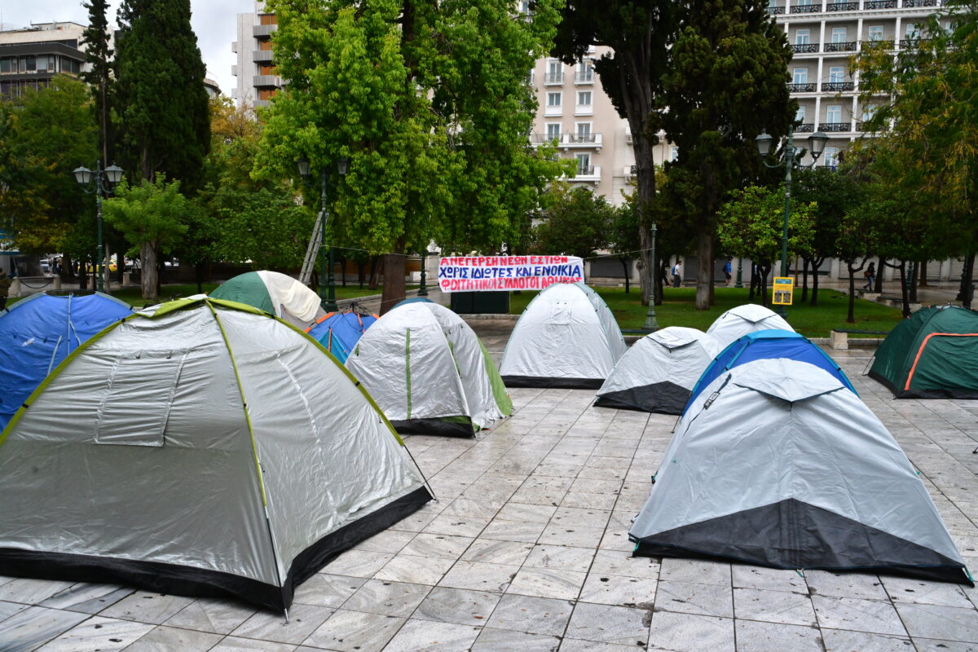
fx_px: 761
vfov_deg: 46.4
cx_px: 489
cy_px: 326
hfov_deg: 65.5
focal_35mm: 28
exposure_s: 1/400
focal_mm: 28
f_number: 10
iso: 4000
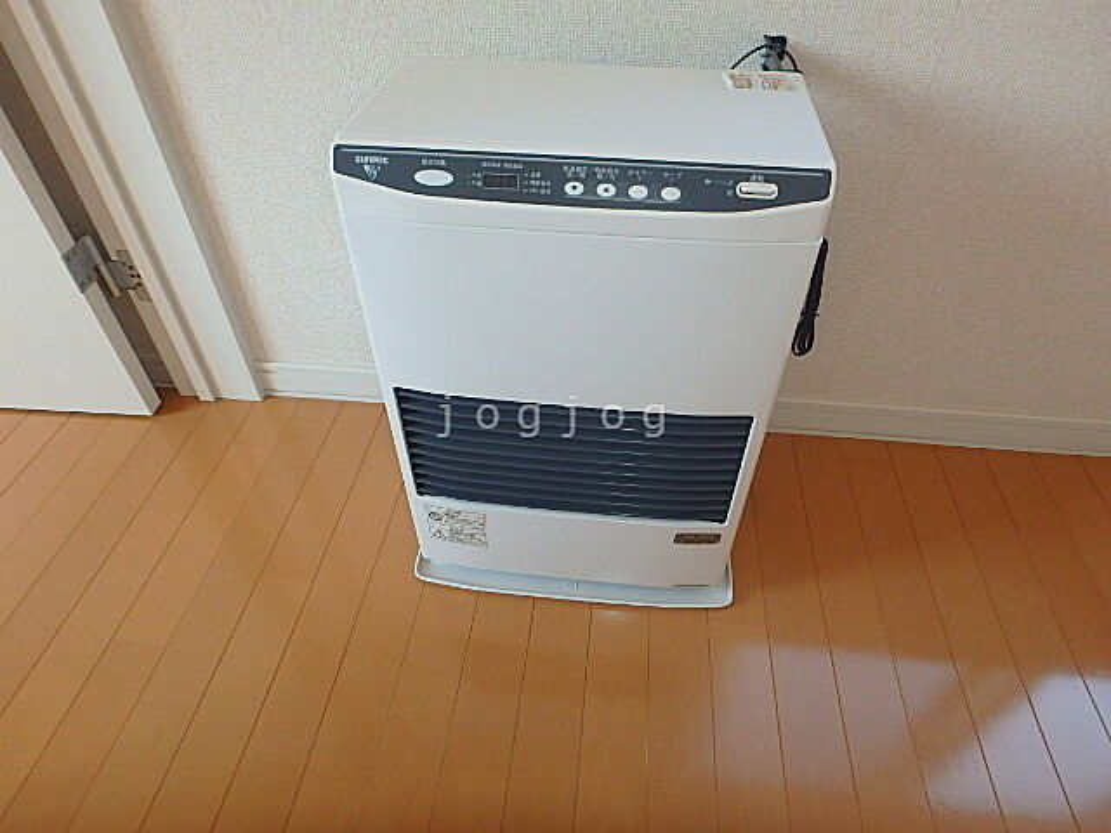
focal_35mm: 21
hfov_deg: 79.0
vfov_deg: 63.4
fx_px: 674
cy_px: 416
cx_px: 556
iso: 200
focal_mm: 3.7
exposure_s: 1/50
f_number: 3.5
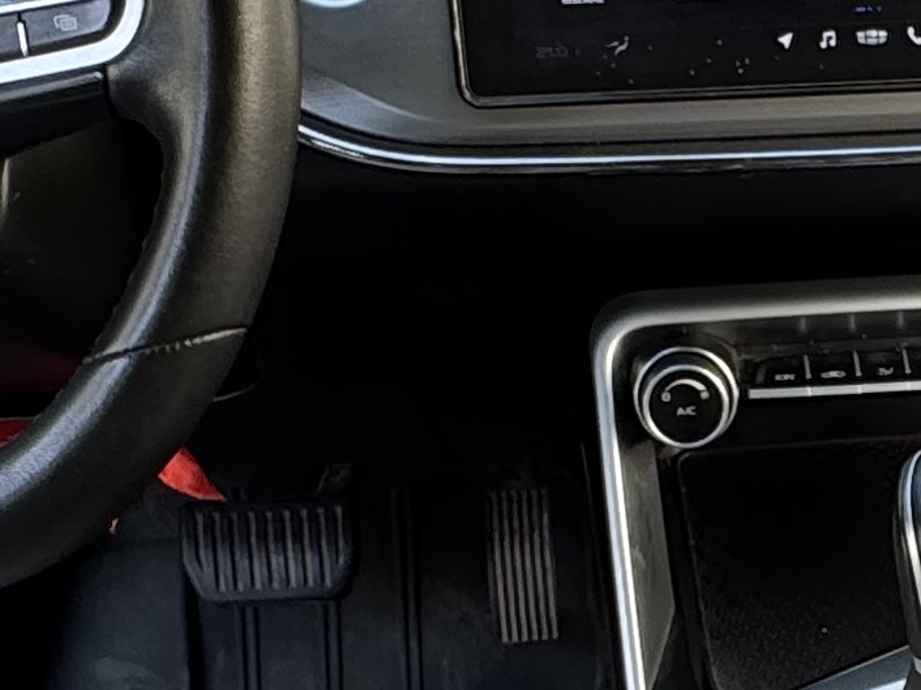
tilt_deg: -43.7
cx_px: 959
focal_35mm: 80
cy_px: 870
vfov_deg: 17.4
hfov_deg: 23.2
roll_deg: -1.4
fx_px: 2128
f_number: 2.2
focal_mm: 2.22
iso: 50
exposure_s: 1/99
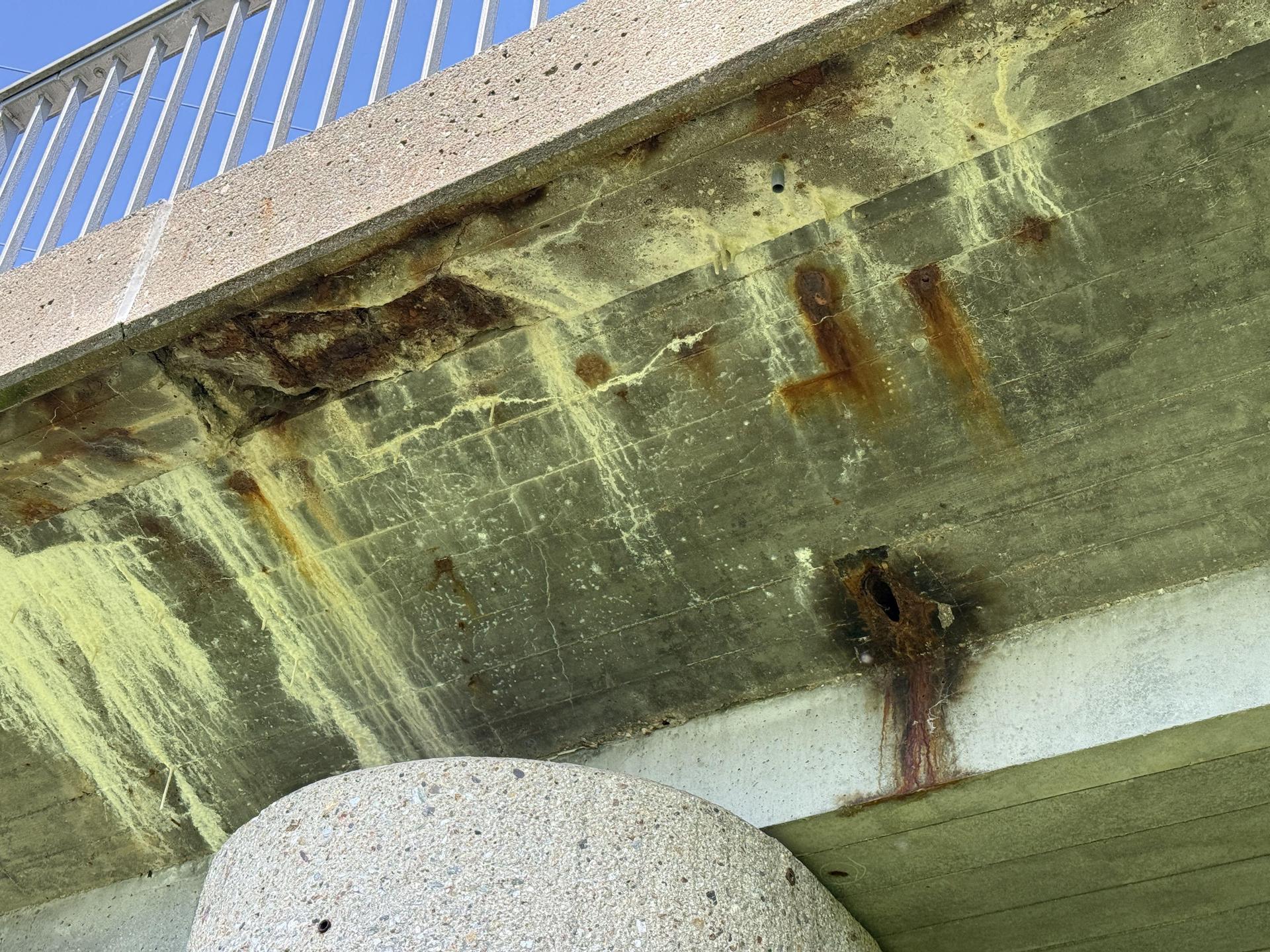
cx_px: 635
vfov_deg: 30.3
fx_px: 1761
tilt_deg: +40.8
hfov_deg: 39.7
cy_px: 476
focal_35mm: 48
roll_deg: -6.0
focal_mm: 6.76
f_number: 1.78
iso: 80
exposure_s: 1/928
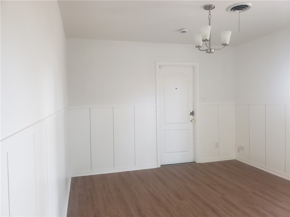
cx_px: 145
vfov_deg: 53.1
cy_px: 108
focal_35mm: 26
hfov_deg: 67.3
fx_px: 218
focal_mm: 4.3
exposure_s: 1/25
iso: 250
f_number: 2.4
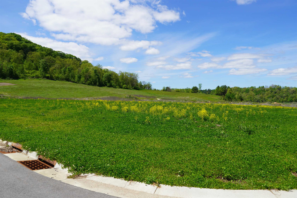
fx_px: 223
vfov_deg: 47.9
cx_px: 148
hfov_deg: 67.4
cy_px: 99
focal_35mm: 27
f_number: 10
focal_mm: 18
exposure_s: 1/160
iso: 100
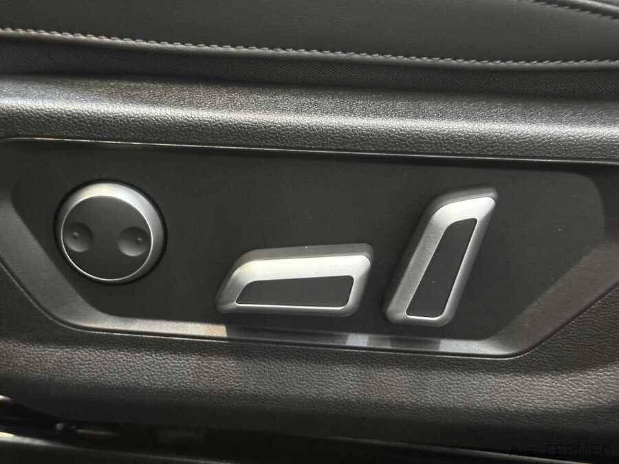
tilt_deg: -16.1
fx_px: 858
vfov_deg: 30.3
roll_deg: -3.8
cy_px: 232
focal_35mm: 48
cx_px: 310
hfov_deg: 39.7
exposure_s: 1/25
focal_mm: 6.86
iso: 640
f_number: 1.78
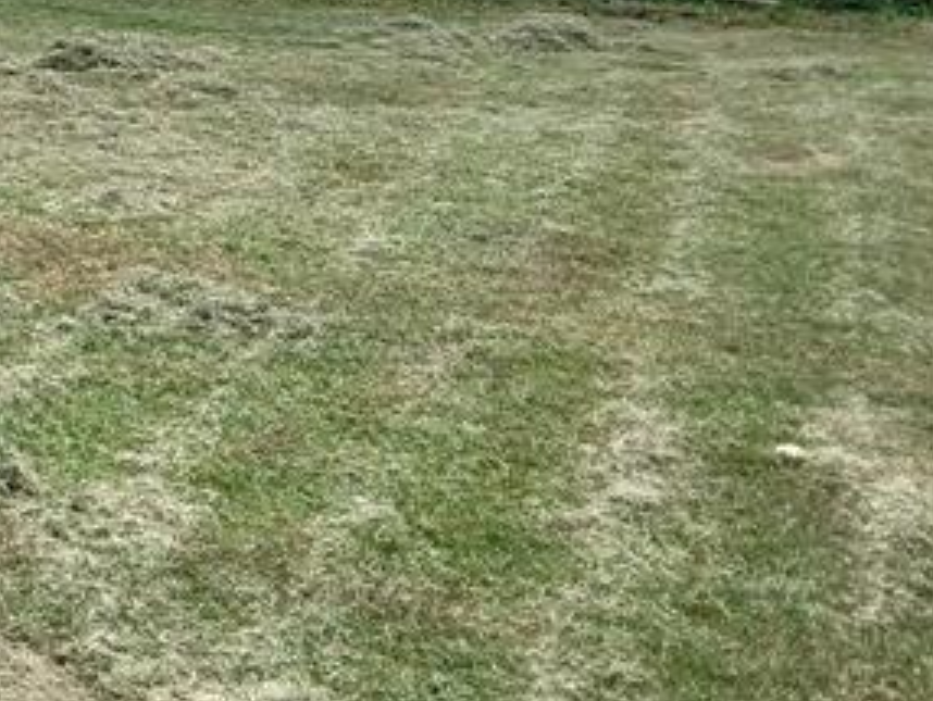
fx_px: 2509
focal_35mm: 93
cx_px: -665
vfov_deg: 15.4
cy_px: -127
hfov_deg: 17.6
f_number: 1.8
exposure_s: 1/524
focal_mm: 3.98
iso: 20
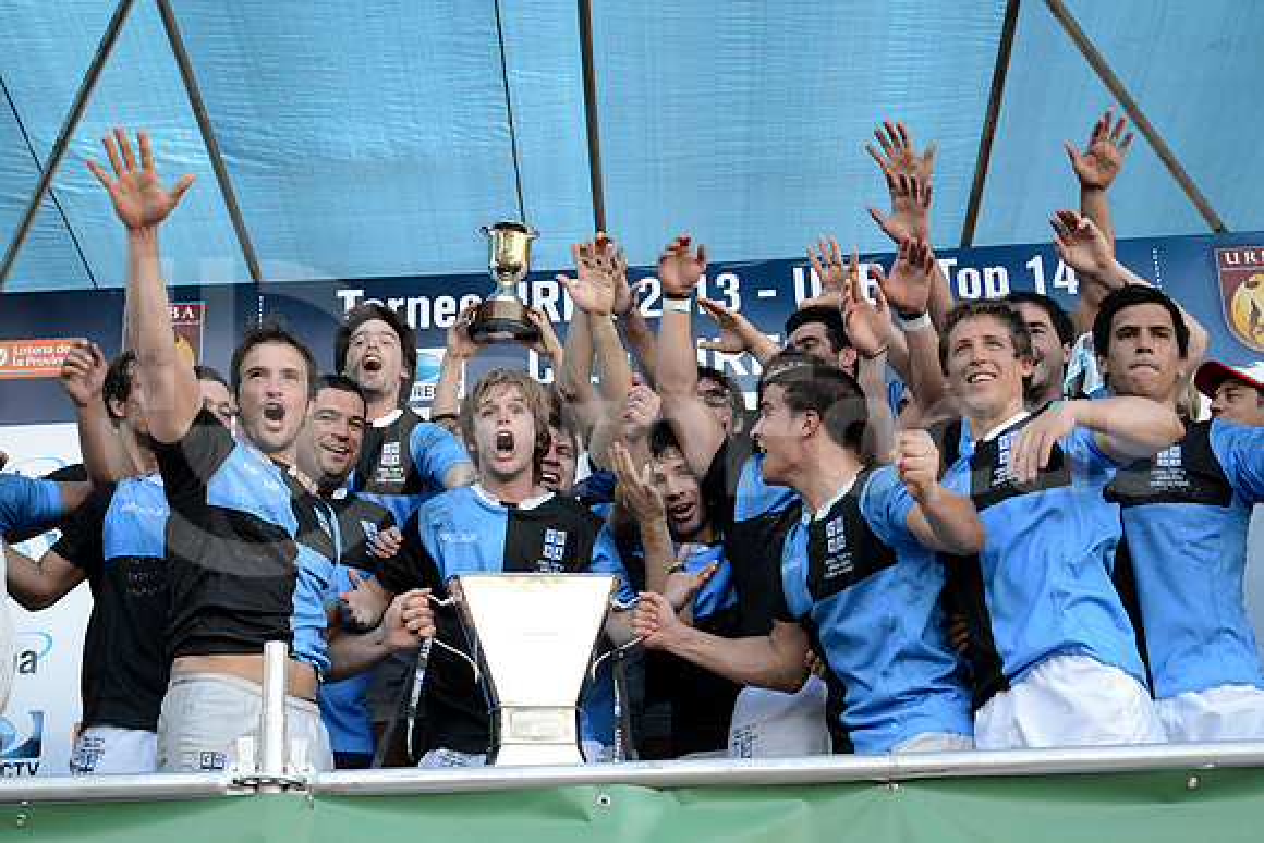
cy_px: 422
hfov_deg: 39.6
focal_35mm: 50
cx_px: 632
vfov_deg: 27.0
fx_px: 1756
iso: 1600
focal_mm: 50
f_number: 4.2
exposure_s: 1/500
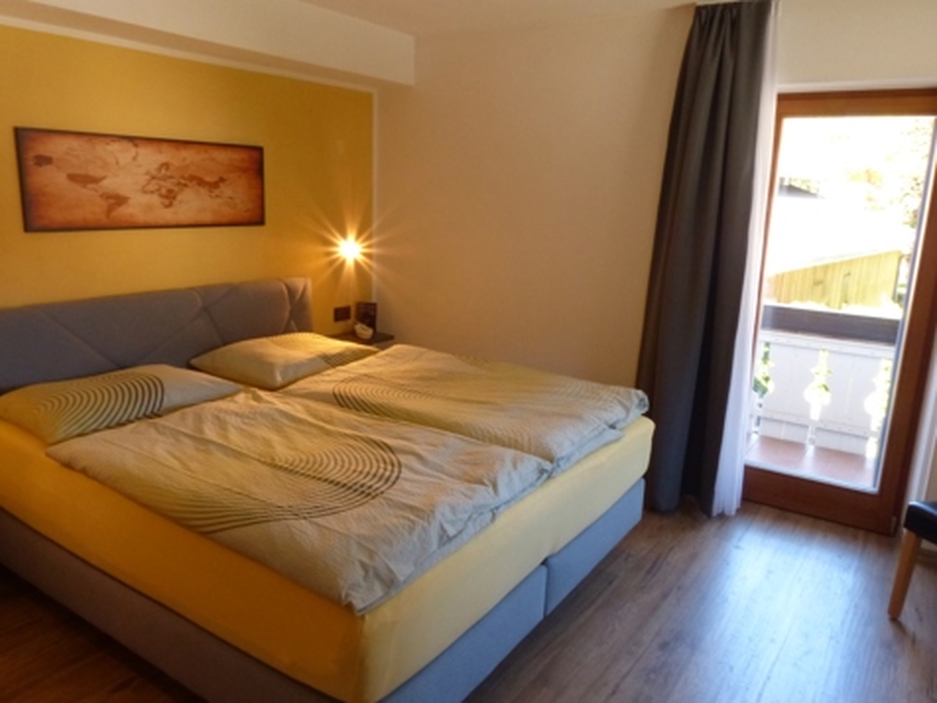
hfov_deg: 69.4
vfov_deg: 54.9
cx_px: 468
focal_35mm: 25
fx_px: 677
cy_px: 352
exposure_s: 1/13
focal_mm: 4.5
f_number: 8
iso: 400
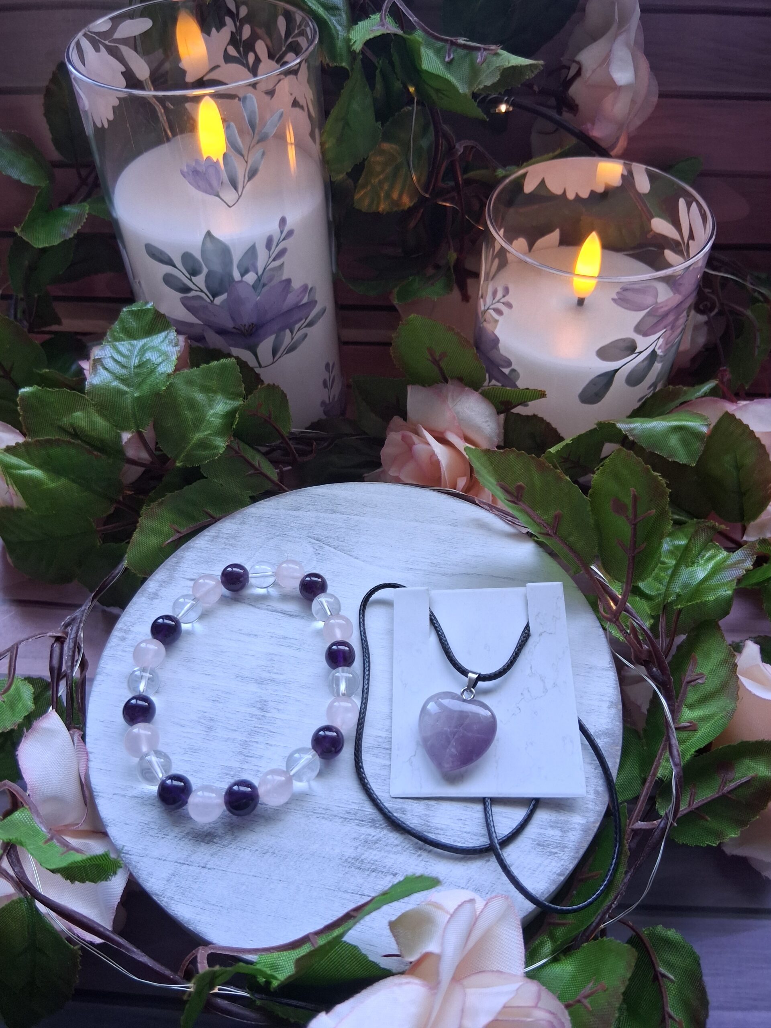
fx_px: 772
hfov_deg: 53.1
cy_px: 514
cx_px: 386
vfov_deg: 67.3
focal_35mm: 26
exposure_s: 1/100
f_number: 1.8
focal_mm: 3.98
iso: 200
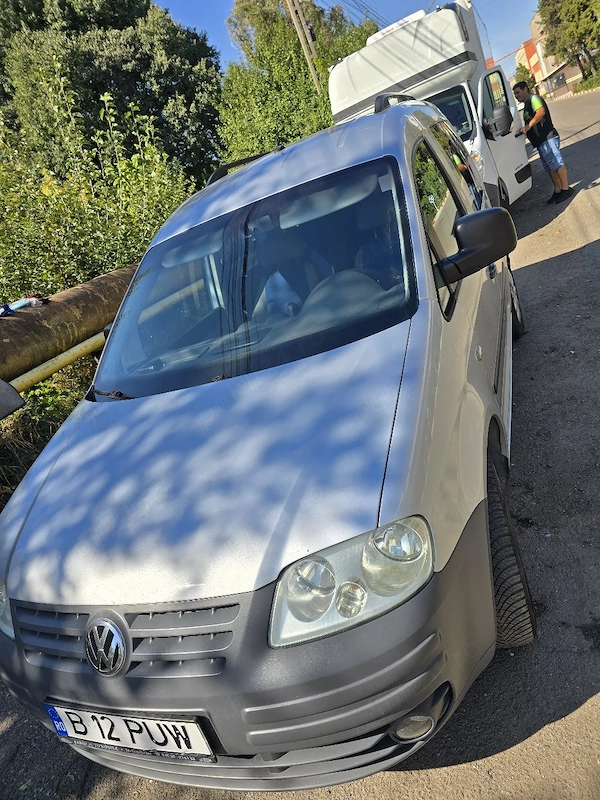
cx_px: 300
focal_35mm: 23
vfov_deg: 73.9
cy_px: 400
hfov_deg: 58.9
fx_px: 532
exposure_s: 1/1000
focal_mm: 6.3
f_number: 1.7
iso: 12
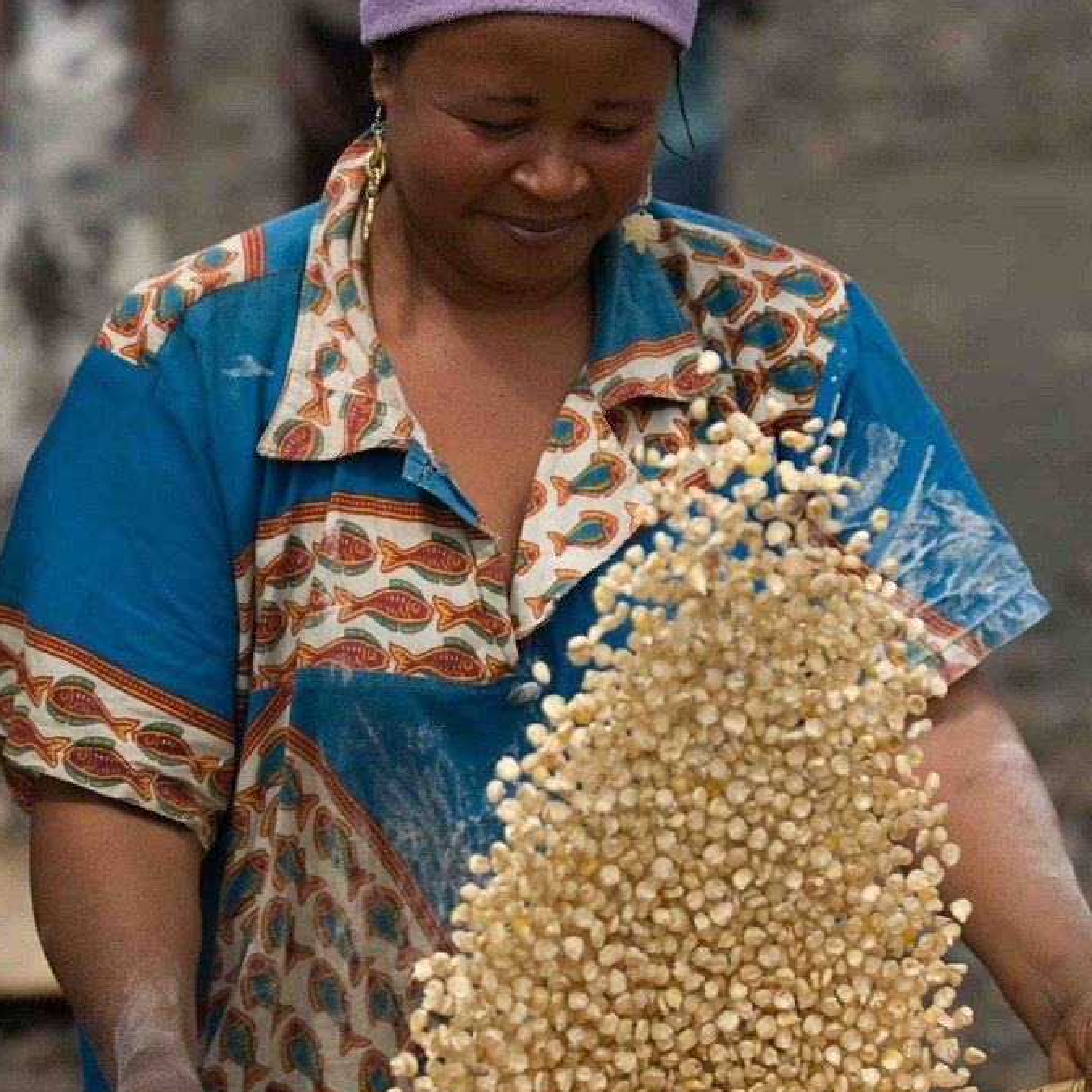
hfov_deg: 11.1
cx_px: 544
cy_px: 566
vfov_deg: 11.1
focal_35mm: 158
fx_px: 5639
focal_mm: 82
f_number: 2.8
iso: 200
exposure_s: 1/2000
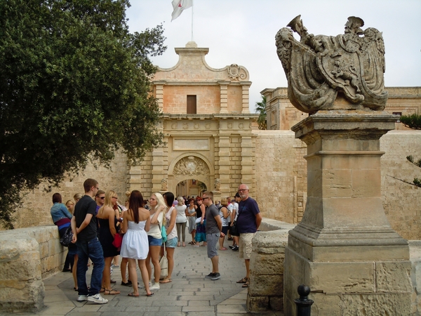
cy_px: 158
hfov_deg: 47.9
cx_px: 210
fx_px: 474
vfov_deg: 36.8
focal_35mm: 39
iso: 100
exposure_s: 1/1000
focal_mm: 7.1
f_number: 3.7
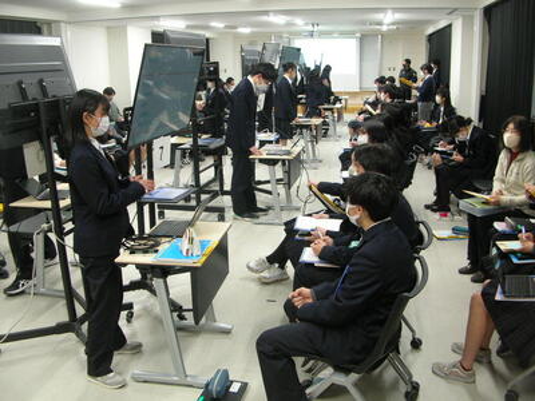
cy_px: 200
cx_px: 268
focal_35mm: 35
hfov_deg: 52.6
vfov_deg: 40.7
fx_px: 541
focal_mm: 5.8
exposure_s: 1/9
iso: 50
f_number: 2.8
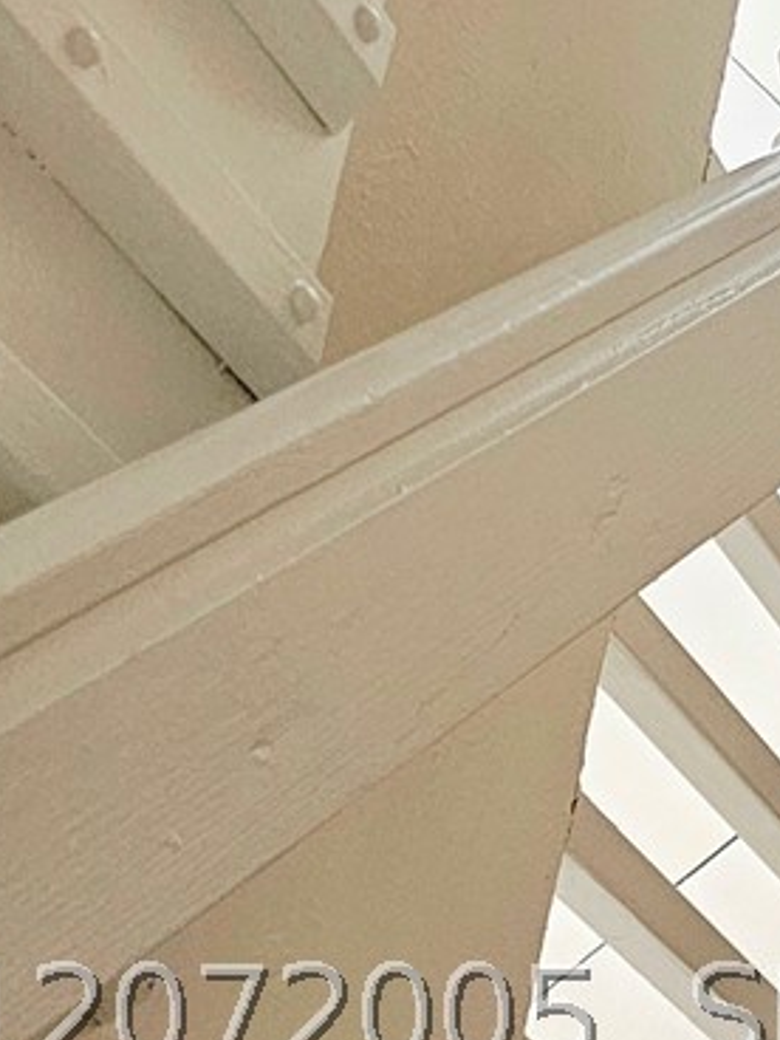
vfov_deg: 19.1
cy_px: 1015
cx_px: 1520
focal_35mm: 100
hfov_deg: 13.0
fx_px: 3004
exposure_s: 1/120
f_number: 1.7
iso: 640
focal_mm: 6.3
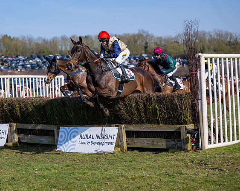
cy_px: 96
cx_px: 112
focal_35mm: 79
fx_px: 560
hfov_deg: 24.2
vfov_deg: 19.4
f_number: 2.8
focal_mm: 70
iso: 100
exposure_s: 1/2500
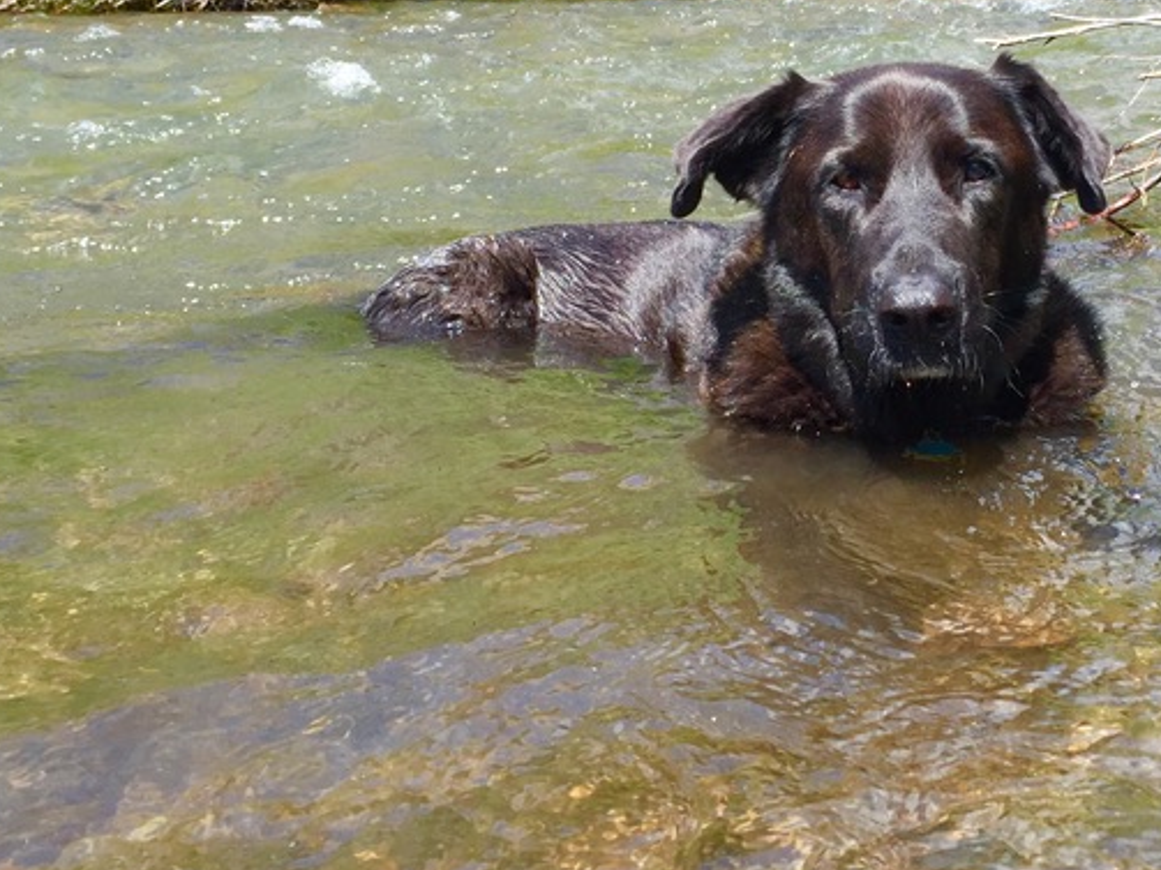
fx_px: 1978
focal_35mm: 59
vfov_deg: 24.6
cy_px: 268
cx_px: 893
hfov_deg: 32.0
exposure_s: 1/628
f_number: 2.2
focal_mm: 4.15
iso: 32
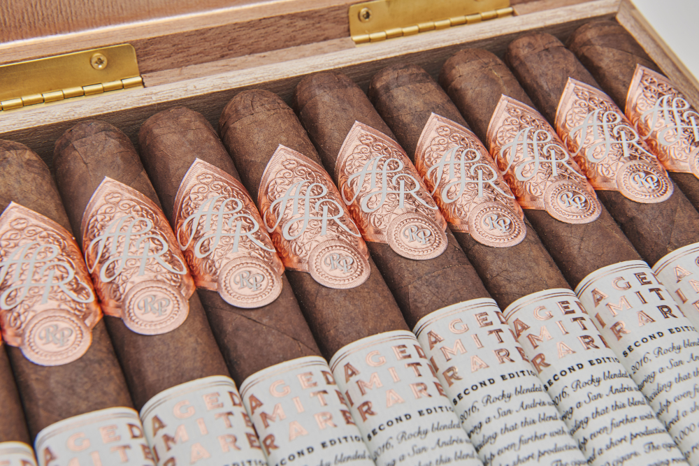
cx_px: 350
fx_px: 1165
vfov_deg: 22.6
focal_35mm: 60
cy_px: 233
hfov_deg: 33.4
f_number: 16
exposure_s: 1/125
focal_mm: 60
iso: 64
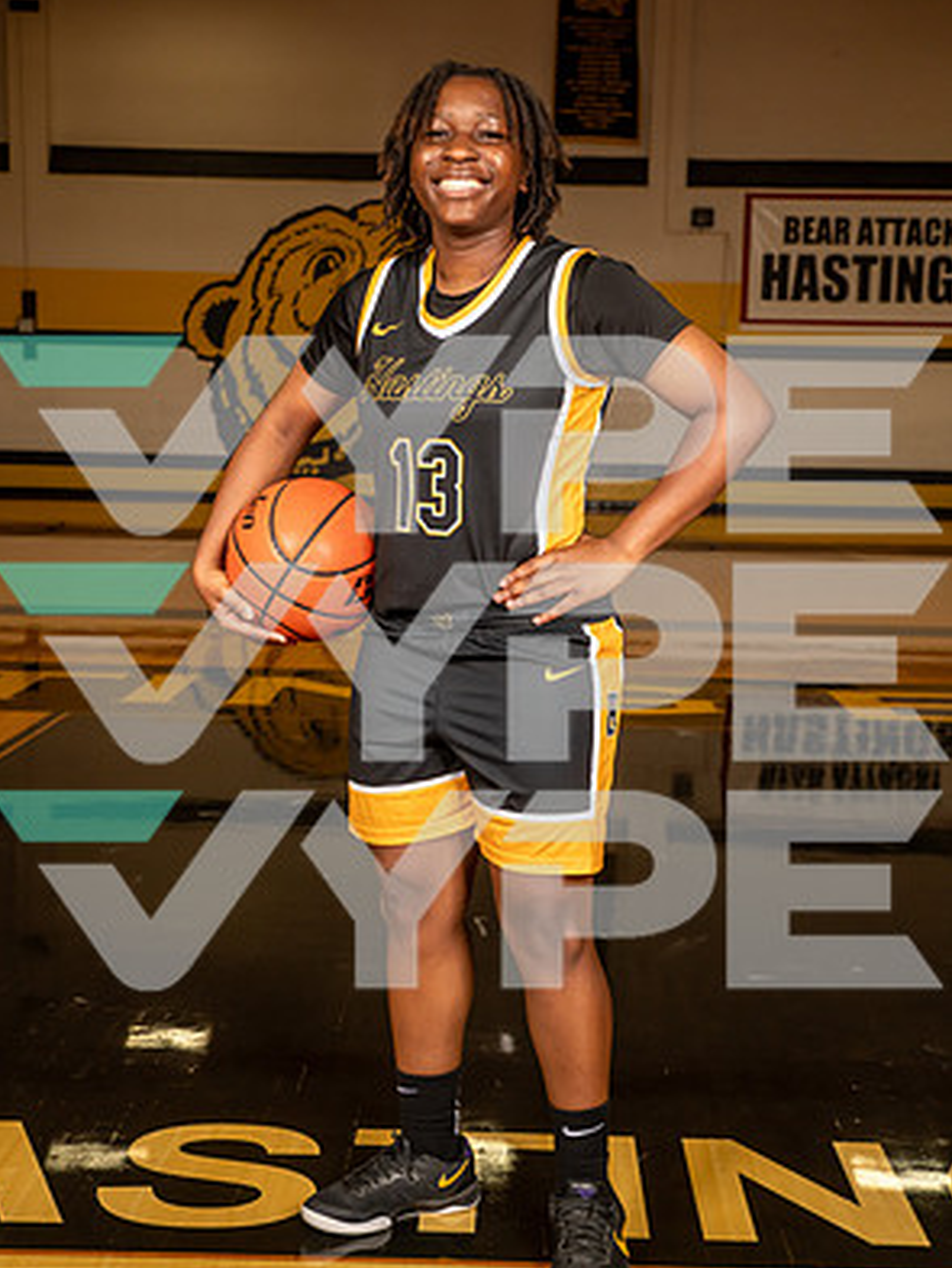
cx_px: 471
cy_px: 665
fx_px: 2016
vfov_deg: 34.9
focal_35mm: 55
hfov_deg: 26.6
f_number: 7.1
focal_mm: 50
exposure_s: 1/400
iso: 640
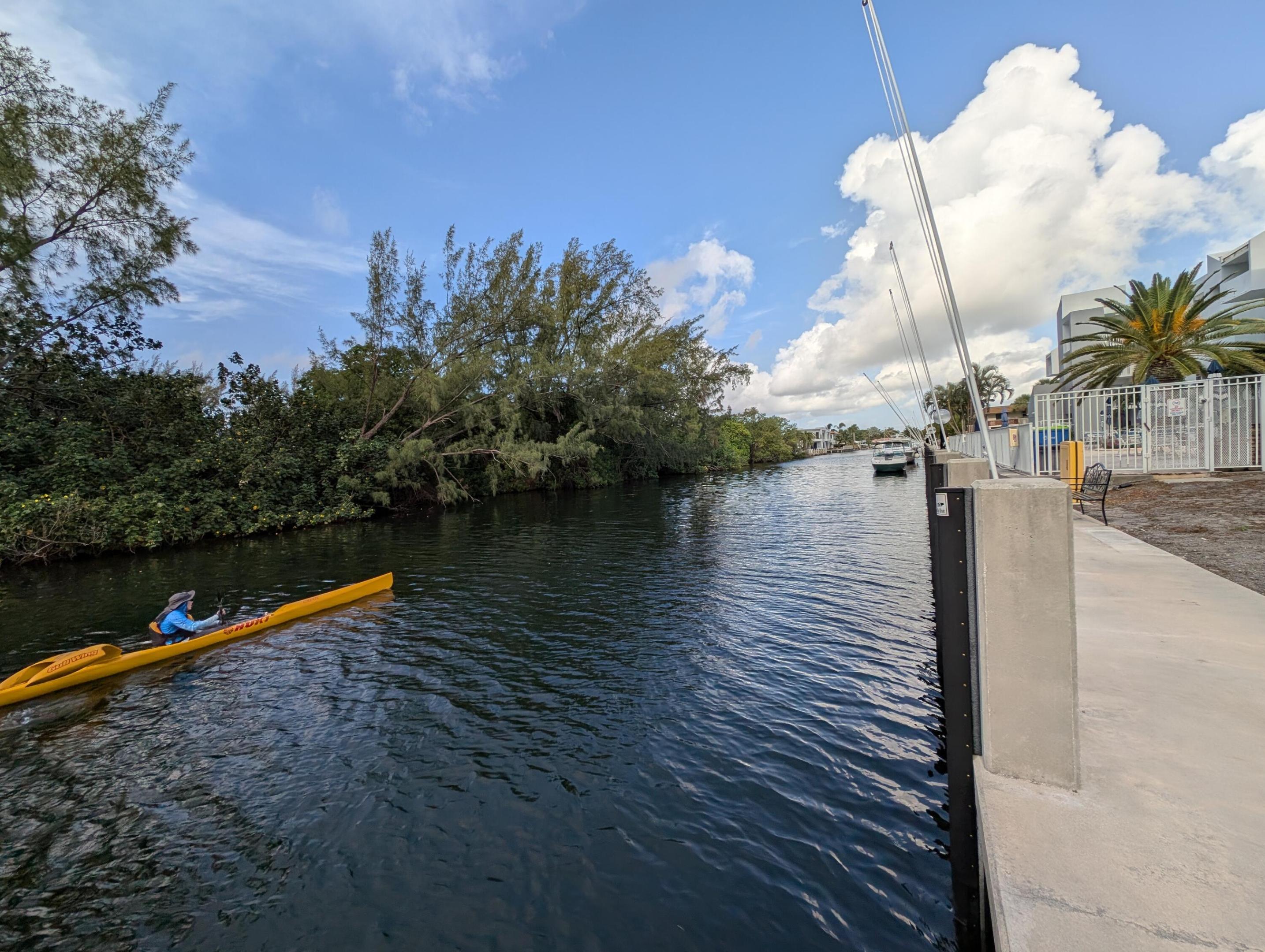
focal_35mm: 12
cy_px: 476
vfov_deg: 94.6
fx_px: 439
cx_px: 632
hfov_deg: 110.5
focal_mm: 2.23
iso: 41
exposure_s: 1/1905
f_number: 1.95
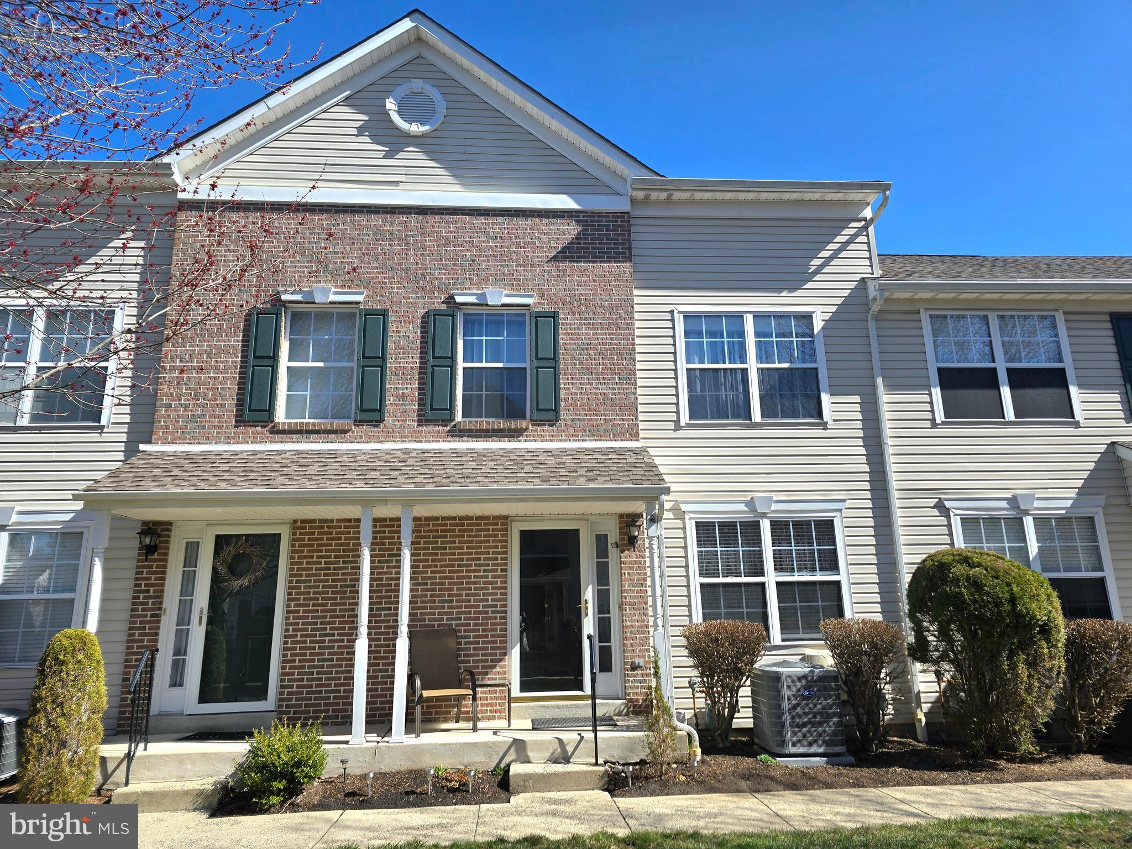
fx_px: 752
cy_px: 424
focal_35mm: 23
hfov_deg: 73.9
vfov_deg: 58.9
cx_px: 566
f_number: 1.7
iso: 12
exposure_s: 1/526
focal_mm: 6.3
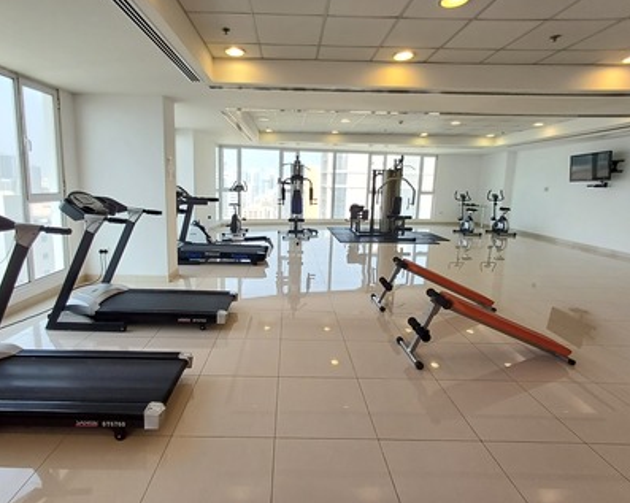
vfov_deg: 73.7
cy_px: 242
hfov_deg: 86.1
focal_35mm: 18
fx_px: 335
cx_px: 283
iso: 64
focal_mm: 1.64
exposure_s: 1/50
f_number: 2.2
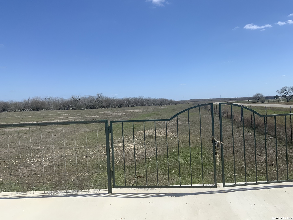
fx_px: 245
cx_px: 146
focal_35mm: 29
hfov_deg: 61.7
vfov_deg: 48.2
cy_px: 110
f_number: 1.8
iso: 20
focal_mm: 3
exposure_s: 1/3322
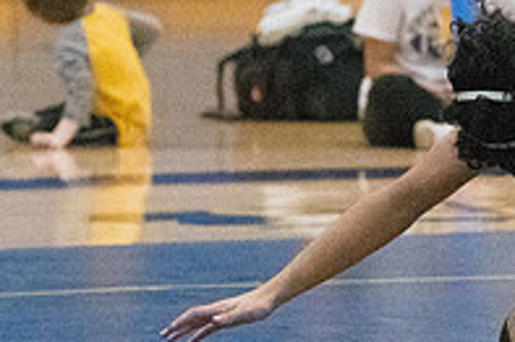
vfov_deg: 2.4
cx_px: 640
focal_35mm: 573
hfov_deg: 3.6
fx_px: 8190
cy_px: 133
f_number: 4.5
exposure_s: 1/1250
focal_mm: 130
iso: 8000
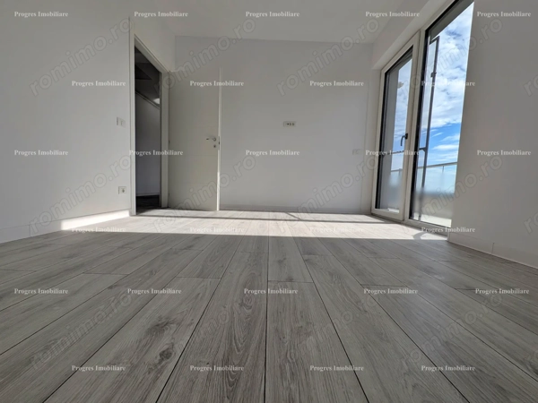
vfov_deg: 89.9
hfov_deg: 106.2
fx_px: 202
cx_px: 269
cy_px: 202
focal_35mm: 13
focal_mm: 1.54
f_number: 2.2
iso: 32
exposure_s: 1/696
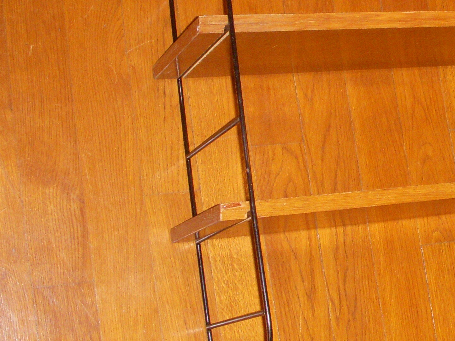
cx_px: 445
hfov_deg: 22.0
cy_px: 114
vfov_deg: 17.1
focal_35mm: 86
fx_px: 1131
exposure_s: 1/80
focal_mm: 6.3
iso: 250
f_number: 3.3
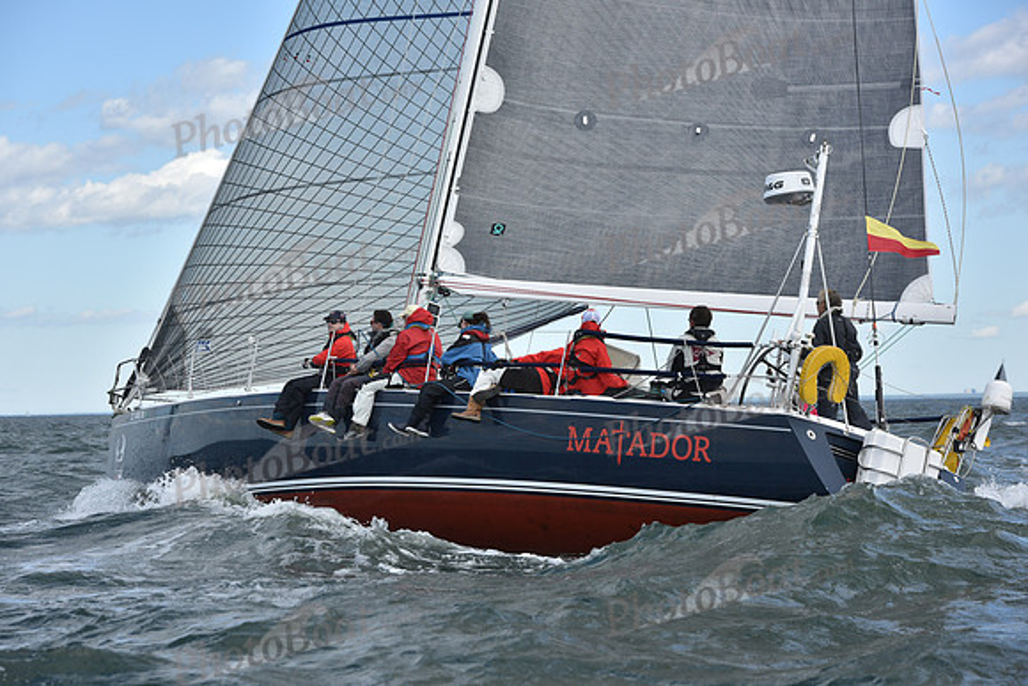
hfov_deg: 18.3
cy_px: 343
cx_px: 514
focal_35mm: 112
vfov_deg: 12.2
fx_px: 3199
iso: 320
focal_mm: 112
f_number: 6.3
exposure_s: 1/1000
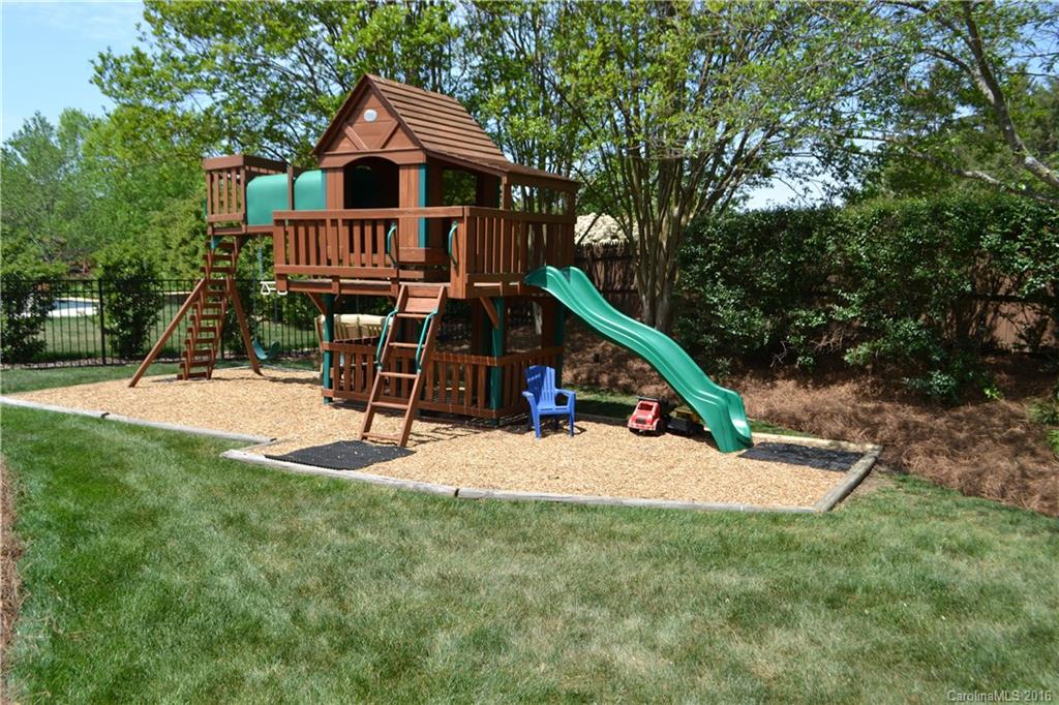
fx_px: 794
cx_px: 530
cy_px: 352
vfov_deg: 47.9
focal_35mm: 27
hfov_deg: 67.4
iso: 100
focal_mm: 18
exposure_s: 1/200
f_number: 7.1
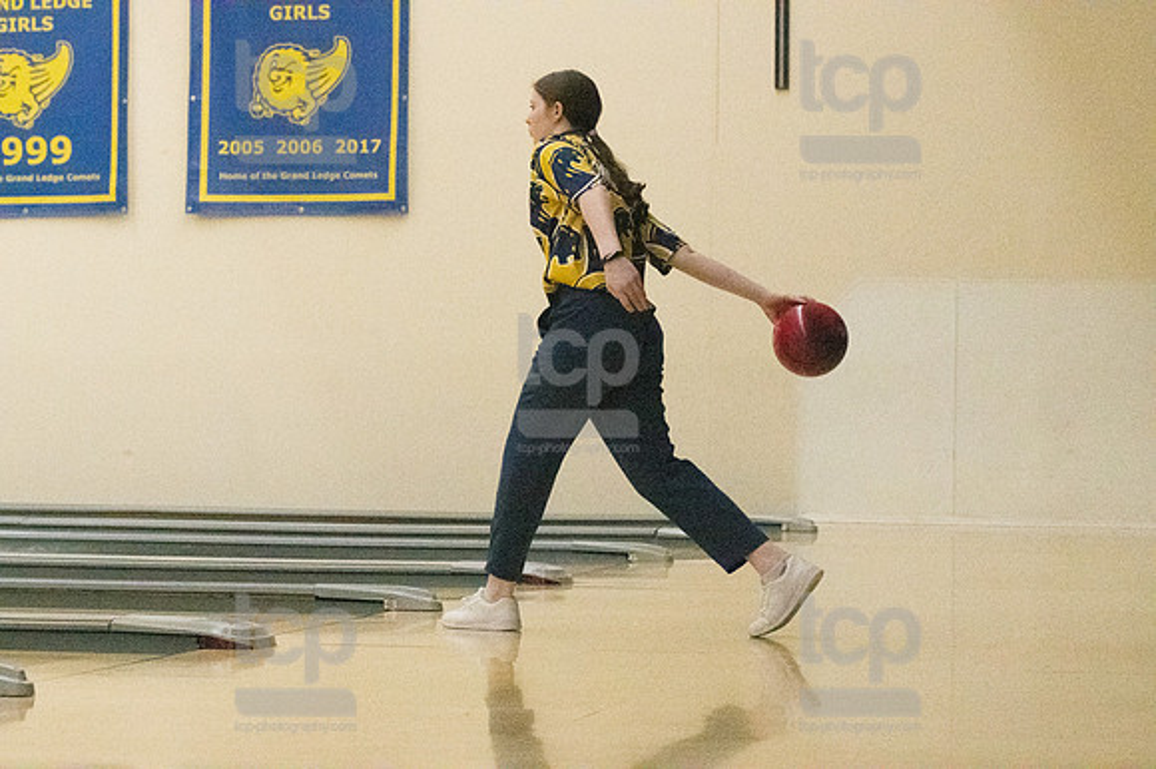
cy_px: 384
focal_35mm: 117
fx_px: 3755
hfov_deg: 17.5
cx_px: 578
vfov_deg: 11.7
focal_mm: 78
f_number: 4.5
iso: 10000
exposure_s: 1/1250
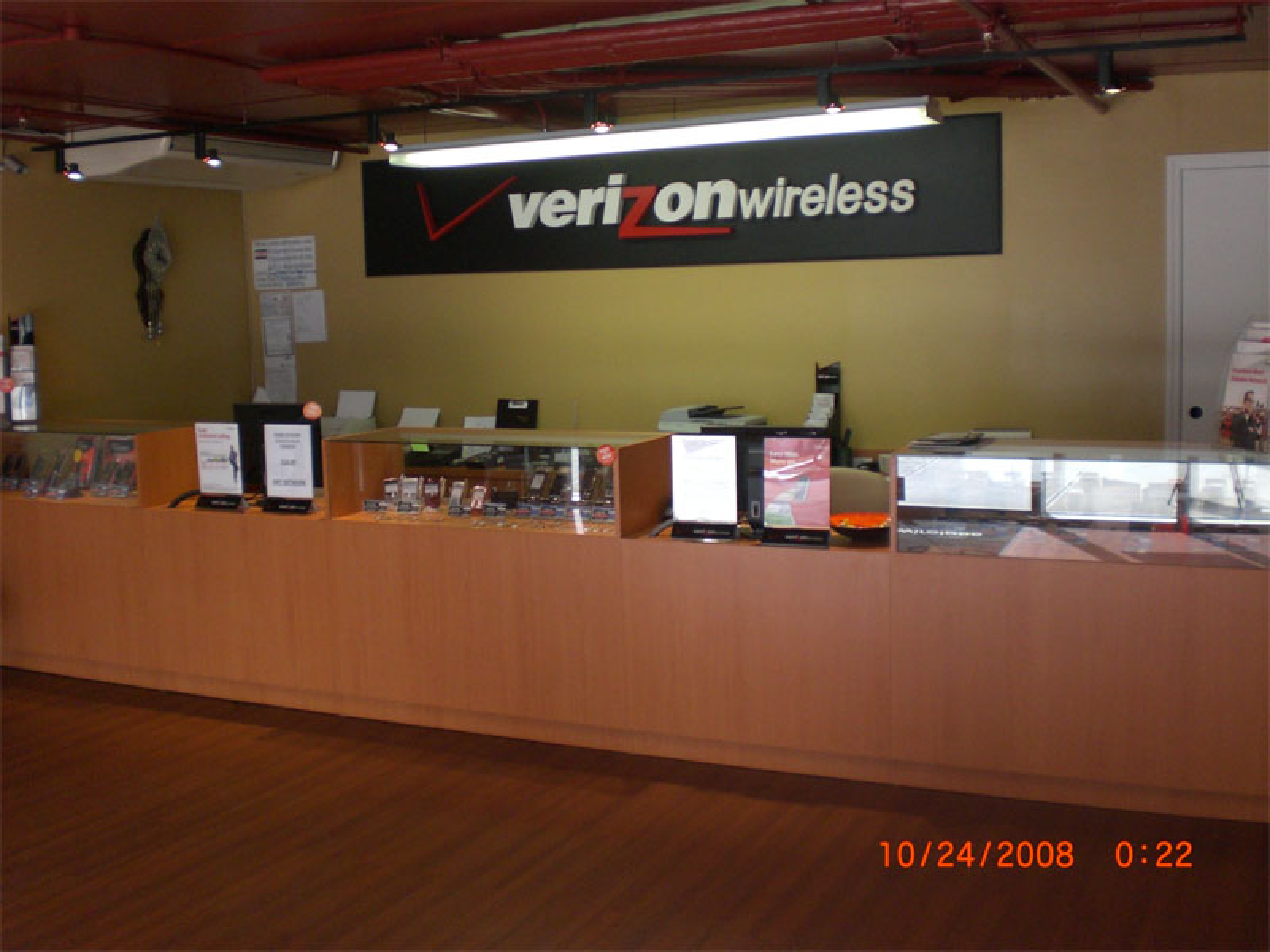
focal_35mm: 38
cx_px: 635
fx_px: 1394
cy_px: 476
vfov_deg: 37.7
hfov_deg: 49.0
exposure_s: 1/100
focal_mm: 6.3
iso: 200
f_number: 3.1
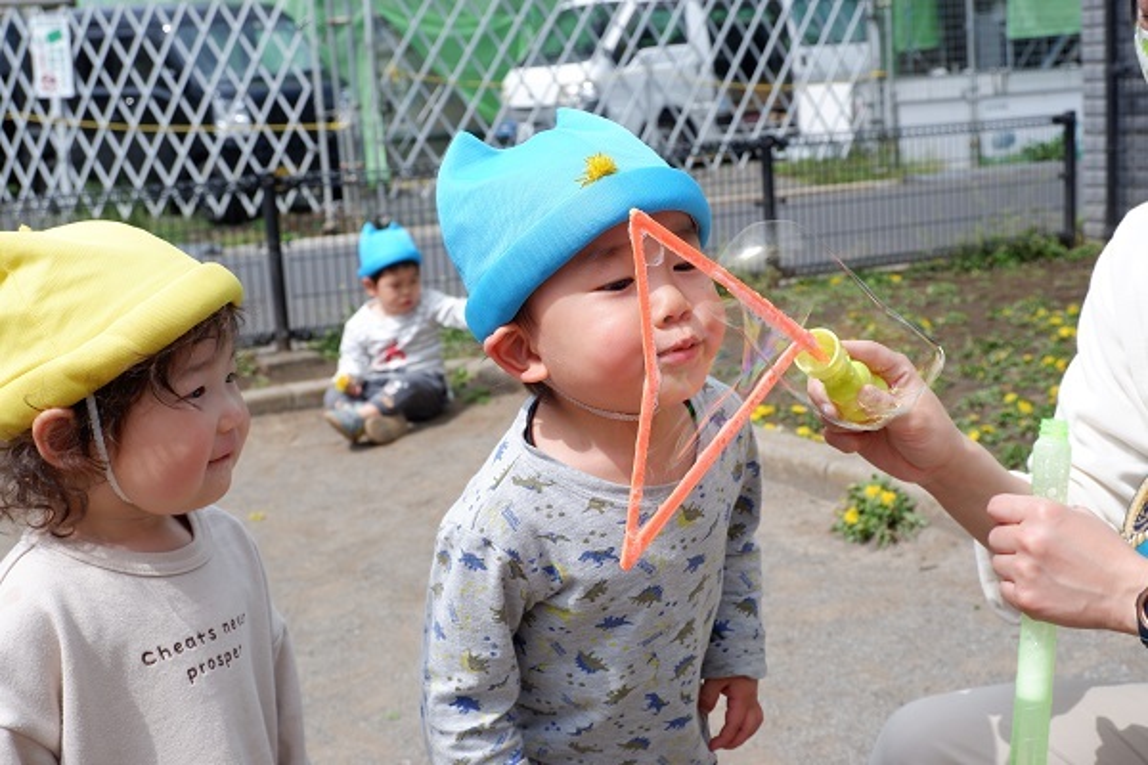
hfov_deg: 41.1
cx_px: 574
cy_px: 382
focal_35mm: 48
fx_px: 1531
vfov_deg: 28.1
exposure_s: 1/480
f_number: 8
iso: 200
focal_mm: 32.3
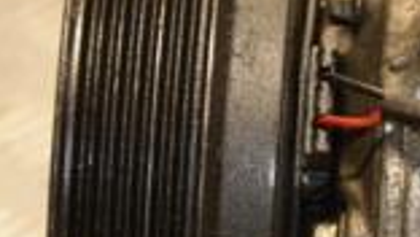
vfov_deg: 3.5
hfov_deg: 6.1
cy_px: 250
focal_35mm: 350
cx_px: 673
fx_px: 3901
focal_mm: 58
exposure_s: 1/100
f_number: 5
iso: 800
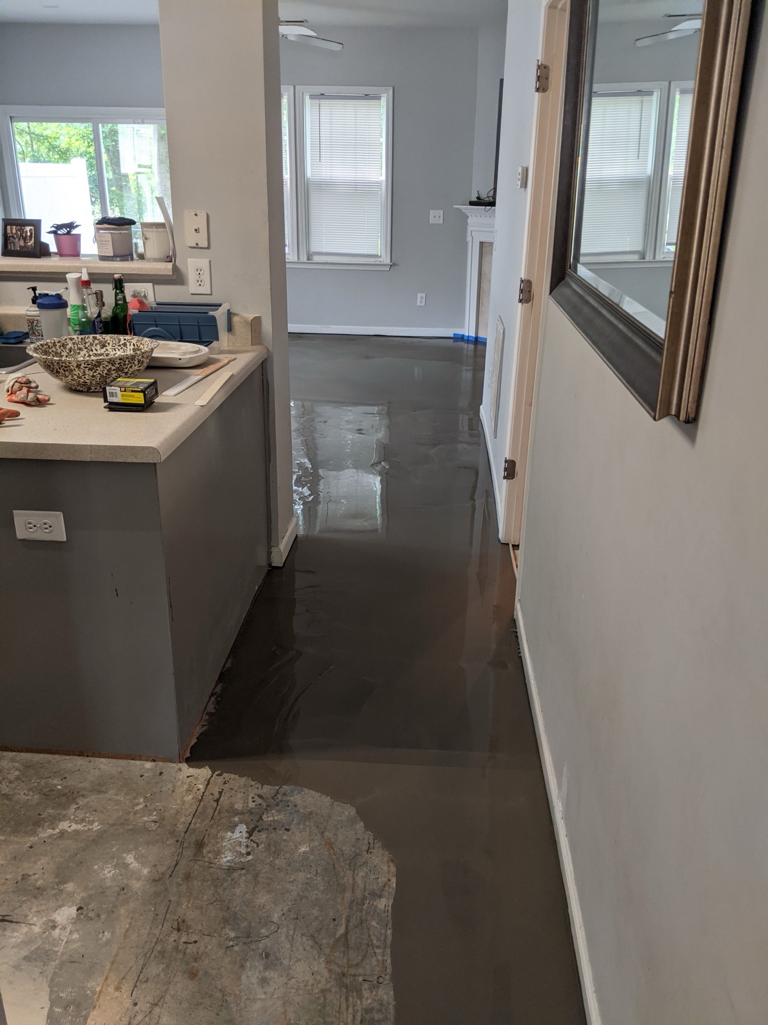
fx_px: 799
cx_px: 384
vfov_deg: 65.3
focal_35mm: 27
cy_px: 512
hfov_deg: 51.4
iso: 128
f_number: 1.8
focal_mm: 4.44
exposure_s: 1/120
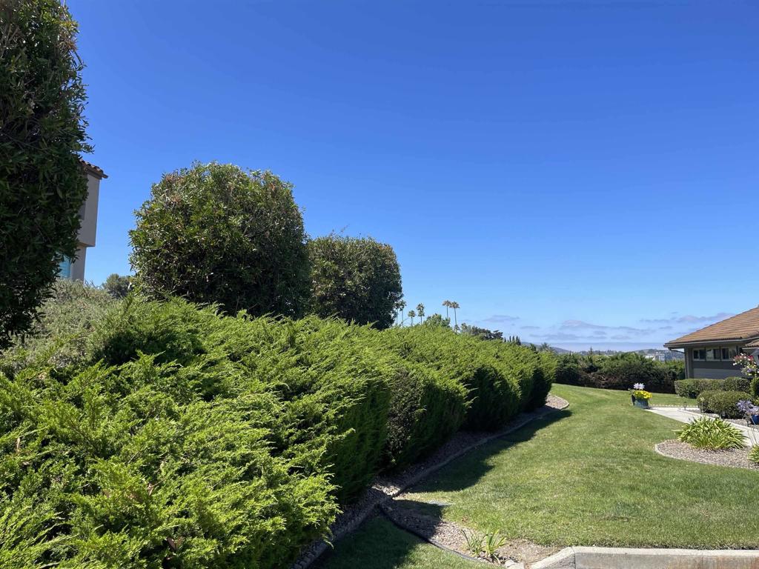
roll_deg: -0.7
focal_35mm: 25
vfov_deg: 54.9
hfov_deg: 69.4
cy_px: 284
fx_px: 548
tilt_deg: +7.2
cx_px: 380
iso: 32
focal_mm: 5.1
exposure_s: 1/2786
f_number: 1.6
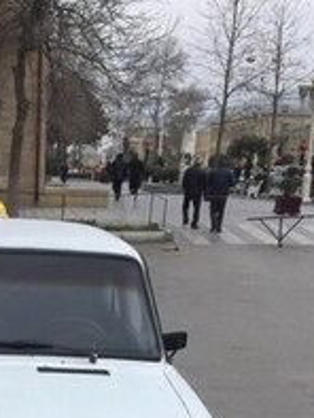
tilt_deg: -18.0
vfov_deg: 24.4
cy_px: 492
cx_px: -8
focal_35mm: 73
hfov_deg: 19.5
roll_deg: -0.5
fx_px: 882
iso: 32
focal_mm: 4.15
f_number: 2.2
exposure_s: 1/1364
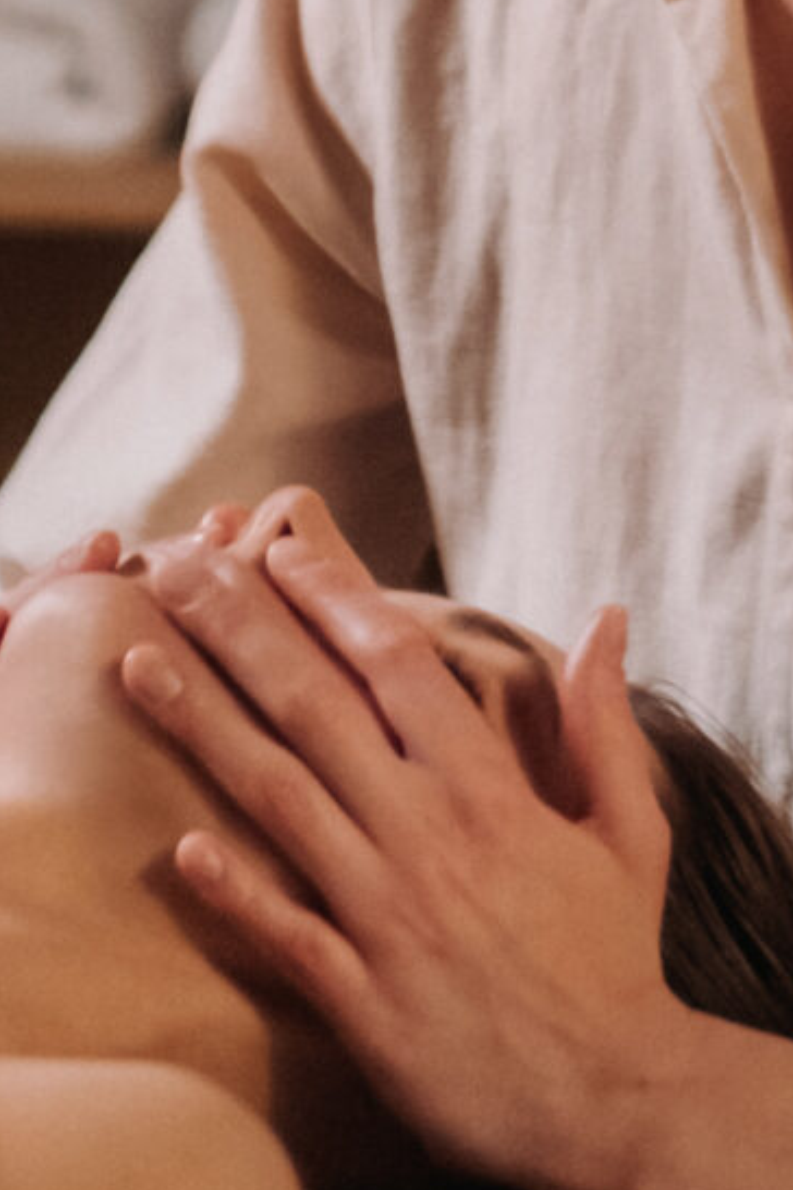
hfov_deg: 3.5
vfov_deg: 5.2
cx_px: 563
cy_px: -854
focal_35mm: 394
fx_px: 13017
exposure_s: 1/400
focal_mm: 56
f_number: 1.2
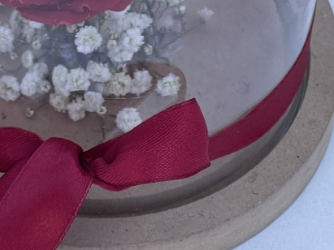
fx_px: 1804
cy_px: -193
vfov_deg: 7.7
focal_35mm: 187
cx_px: 80
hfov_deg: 10.6
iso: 20
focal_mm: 7.5
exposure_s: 1/141
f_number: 2.2
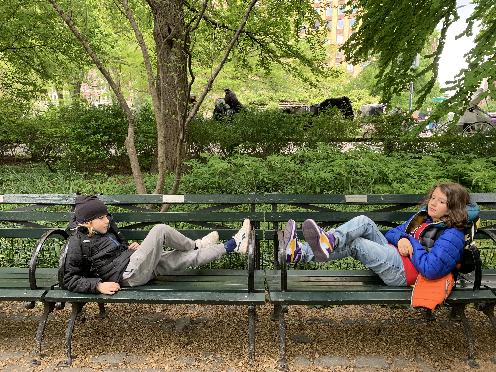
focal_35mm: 26
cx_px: 248
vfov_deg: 53.1
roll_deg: -0.4
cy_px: 186
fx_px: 373
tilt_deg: -9.3
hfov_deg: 67.3
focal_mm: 4.25
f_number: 1.8
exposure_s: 1/121
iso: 64
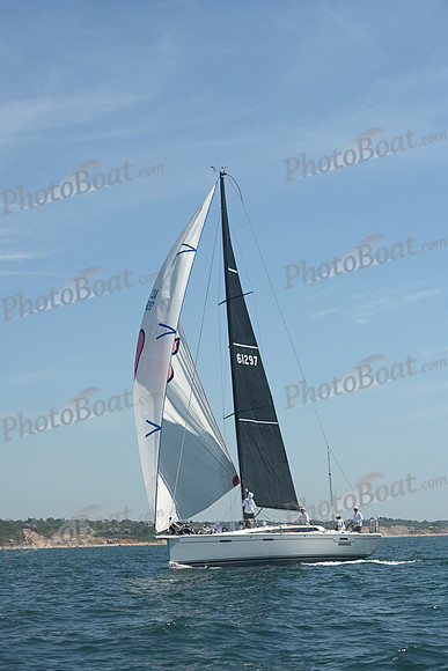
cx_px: 224
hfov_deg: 16.7
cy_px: 336
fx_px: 1530
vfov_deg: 24.8
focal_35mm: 82
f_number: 9
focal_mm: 82
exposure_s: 1/1000
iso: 320
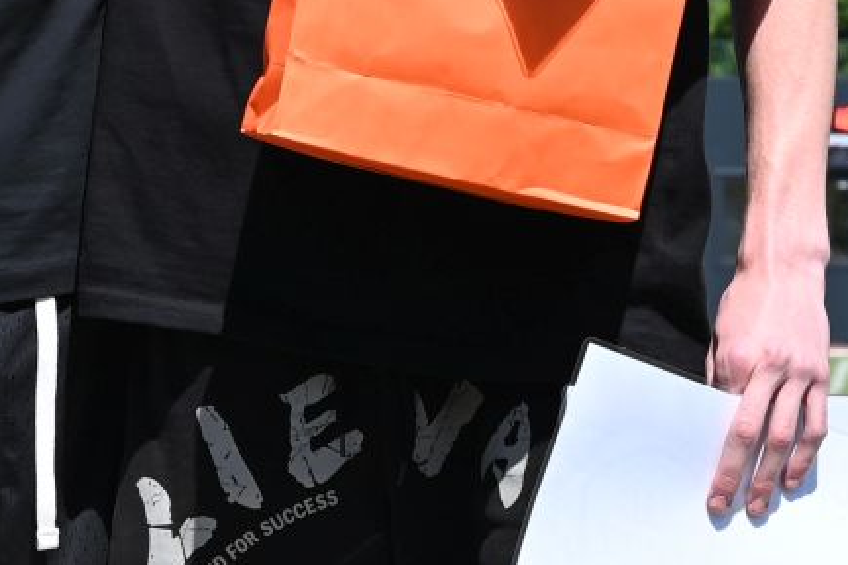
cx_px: 52
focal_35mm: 260
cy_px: 139
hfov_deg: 7.9
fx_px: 6124
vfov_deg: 5.3
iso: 100
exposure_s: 1/400
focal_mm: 50
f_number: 7.1
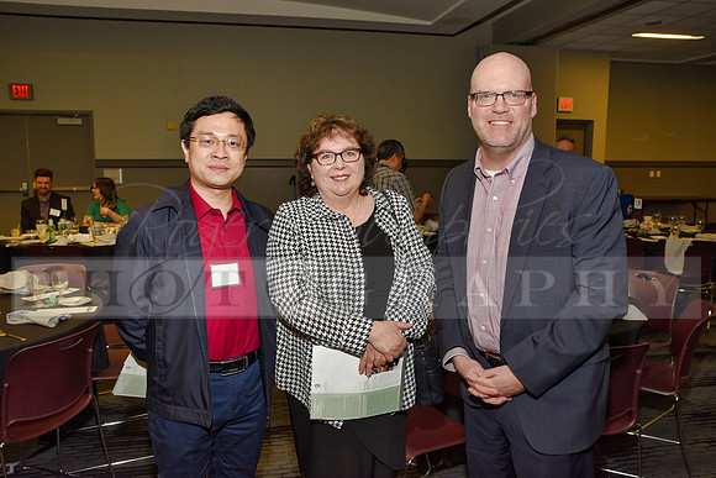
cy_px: 239
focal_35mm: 31
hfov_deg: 60.3
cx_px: 358
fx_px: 617
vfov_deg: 42.3
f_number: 7.1
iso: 1000
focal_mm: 31
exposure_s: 1/60
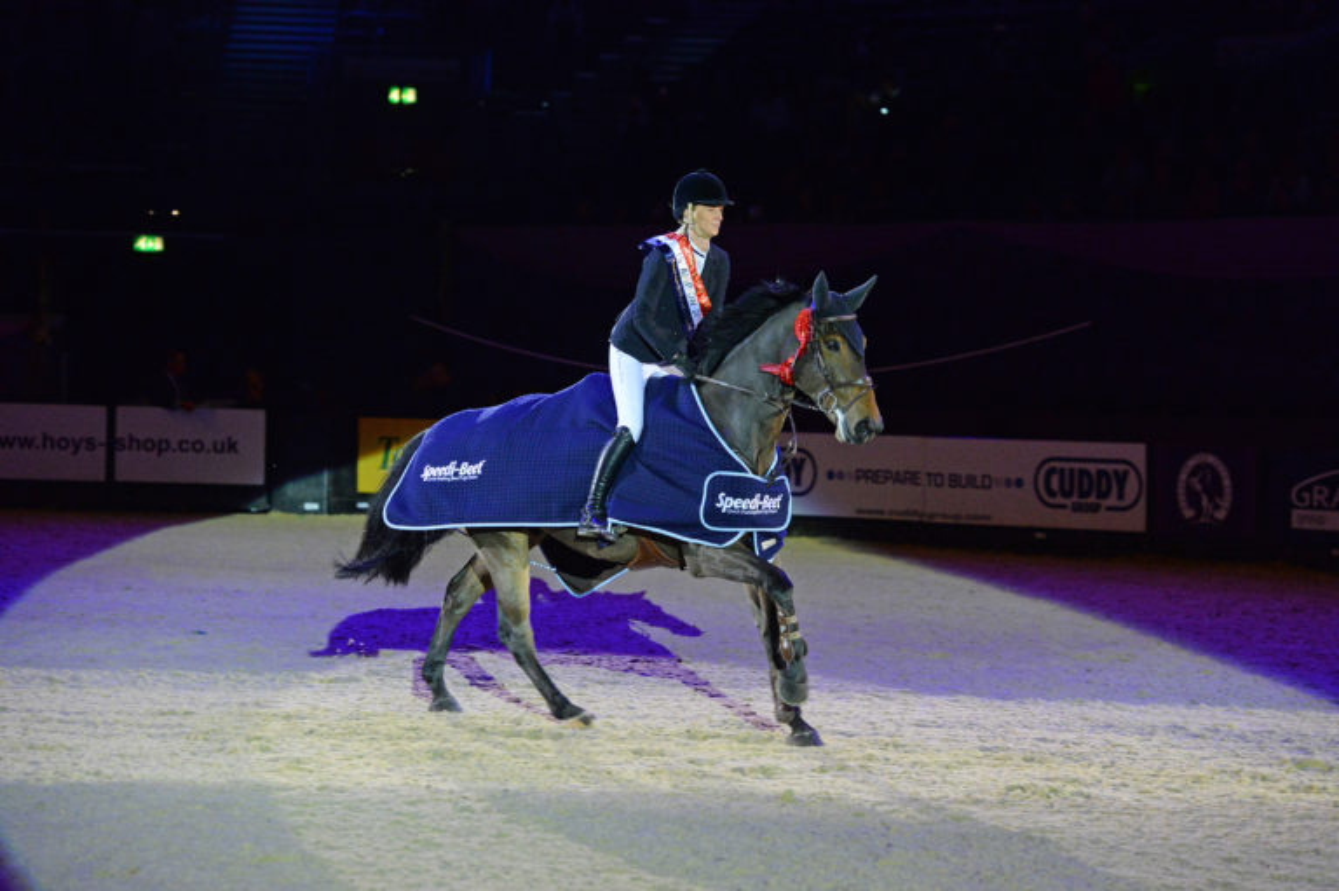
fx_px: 3717
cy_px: 446
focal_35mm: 100
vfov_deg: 13.7
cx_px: 670
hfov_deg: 20.4
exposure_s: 1/400
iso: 6400
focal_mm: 100
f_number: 4
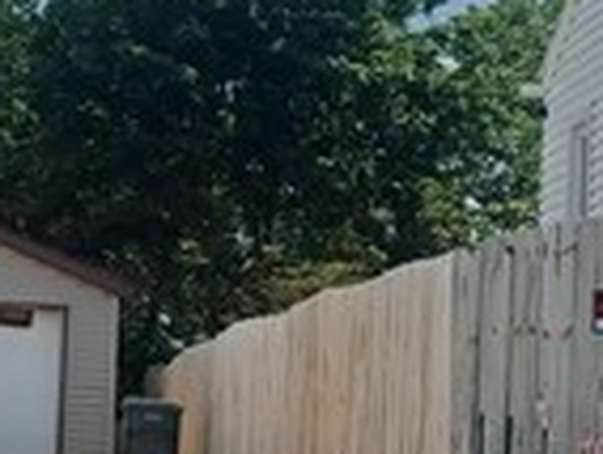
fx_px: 3141
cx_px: -943
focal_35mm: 180
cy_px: 178
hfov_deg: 9.5
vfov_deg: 8.3
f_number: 1.8
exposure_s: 1/838
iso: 32
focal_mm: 4.6
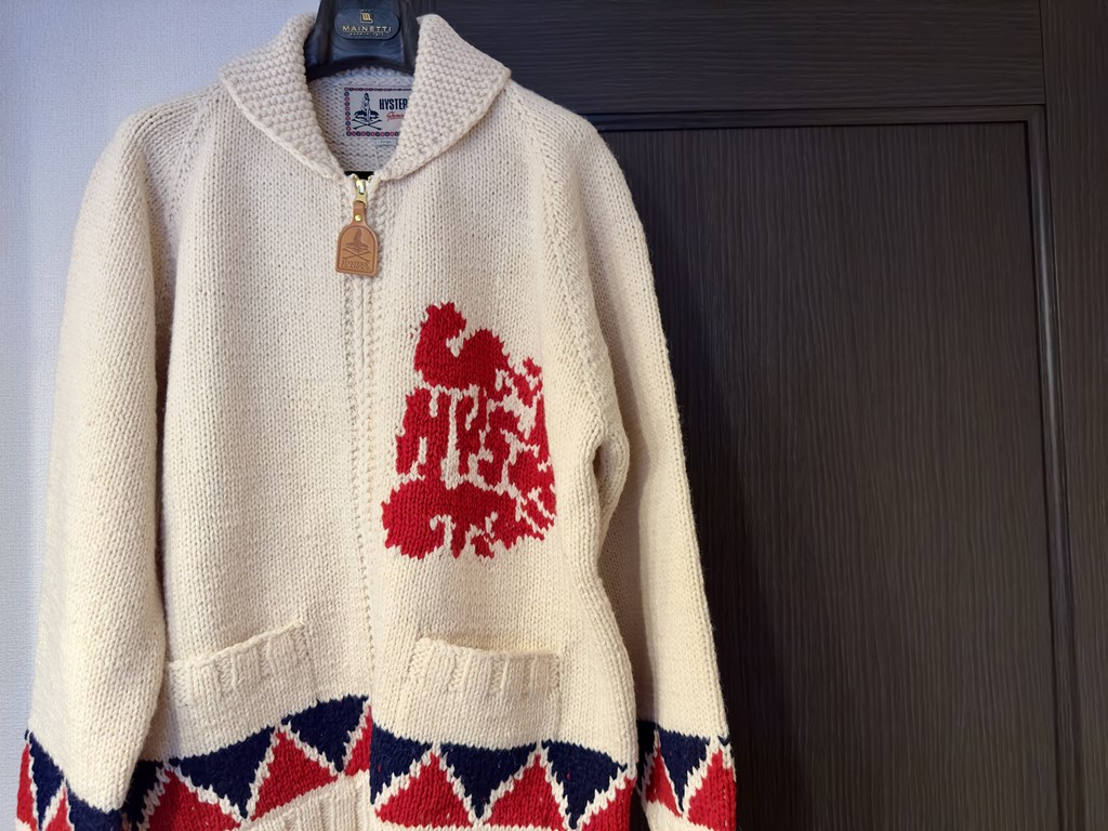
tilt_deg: +2.1
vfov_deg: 56.8
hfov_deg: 71.6
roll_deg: +1.6
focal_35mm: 24
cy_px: 416
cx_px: 554
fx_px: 768
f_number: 1.78
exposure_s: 1/33
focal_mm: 6.86
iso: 320
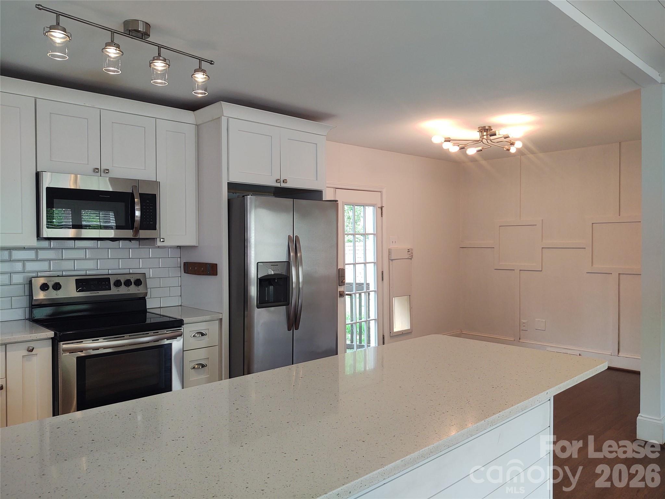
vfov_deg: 51.4
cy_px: 250
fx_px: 519
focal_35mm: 27
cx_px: 332
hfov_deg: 65.3
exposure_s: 1/120
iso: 115
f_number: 1.7
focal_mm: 4.75
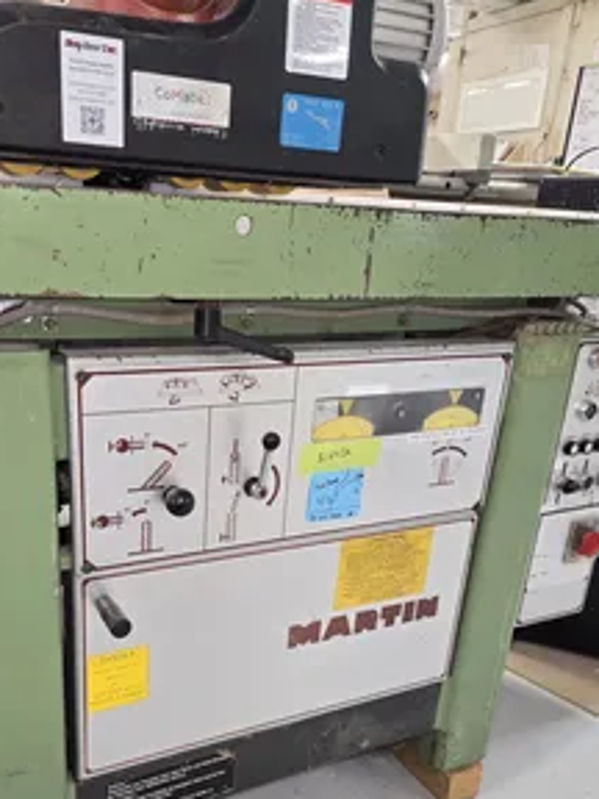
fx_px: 738
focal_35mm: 32
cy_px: 533
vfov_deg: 55.6
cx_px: 233
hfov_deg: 43.9
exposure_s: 1/50
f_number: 1.8
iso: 80
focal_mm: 5.4
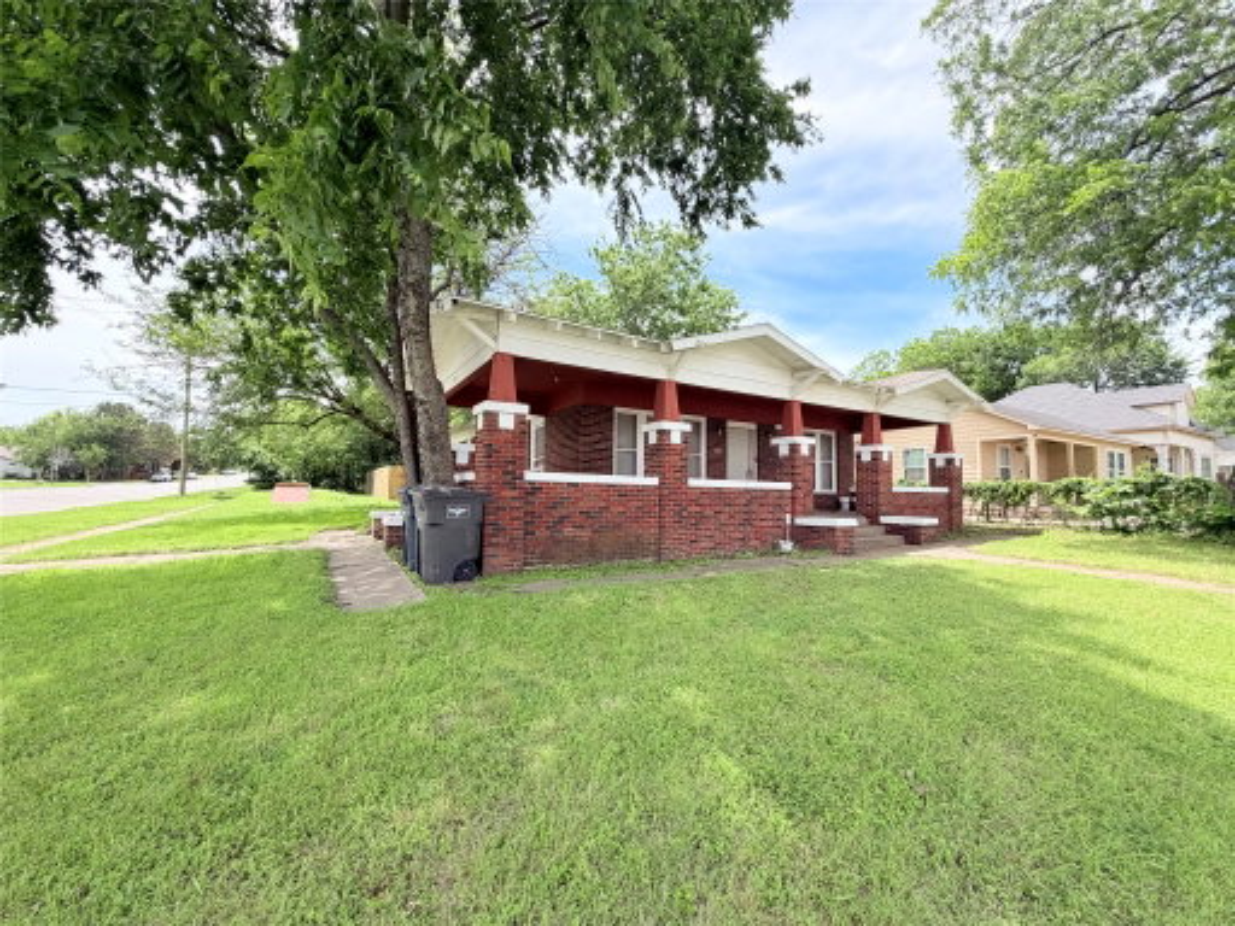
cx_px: 618
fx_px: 499
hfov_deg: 102.1
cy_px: 463
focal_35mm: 14
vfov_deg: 85.7
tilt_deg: -0.8
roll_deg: -1.8
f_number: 2.2
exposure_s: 1/651
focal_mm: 2.22
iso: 40
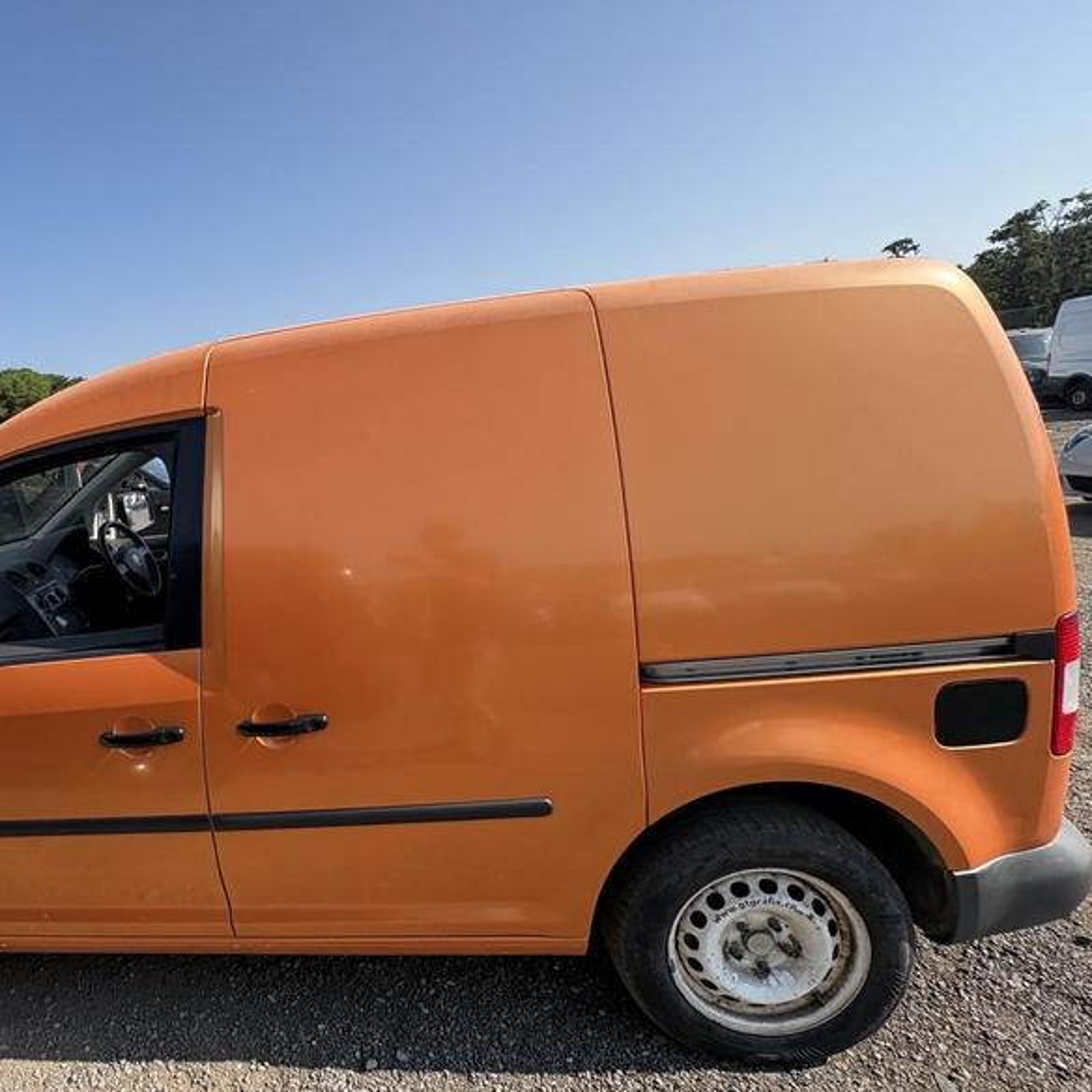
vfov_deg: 77.7
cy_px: 537
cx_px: 299
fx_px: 678
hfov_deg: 73.3
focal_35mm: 19
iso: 40
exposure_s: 1/756
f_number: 2.2
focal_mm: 2.22
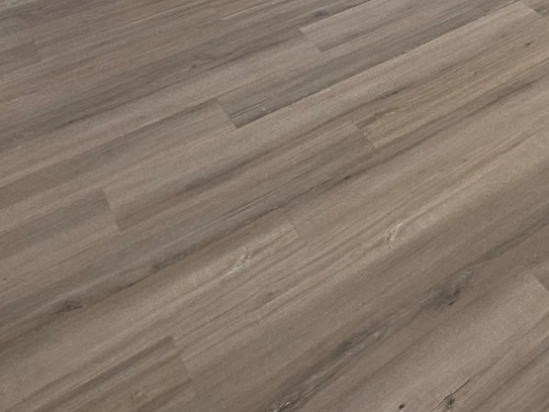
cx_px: 683
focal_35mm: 49
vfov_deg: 23.3
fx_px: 778
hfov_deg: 31.5
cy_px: -222
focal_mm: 2.2
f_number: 1.9
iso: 50
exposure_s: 1/60
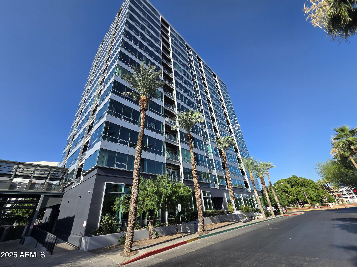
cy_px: 134
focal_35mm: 13
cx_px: 178
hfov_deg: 106.2
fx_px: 134
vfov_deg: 89.9
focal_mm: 2.2
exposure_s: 1/1505
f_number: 2.2
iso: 50
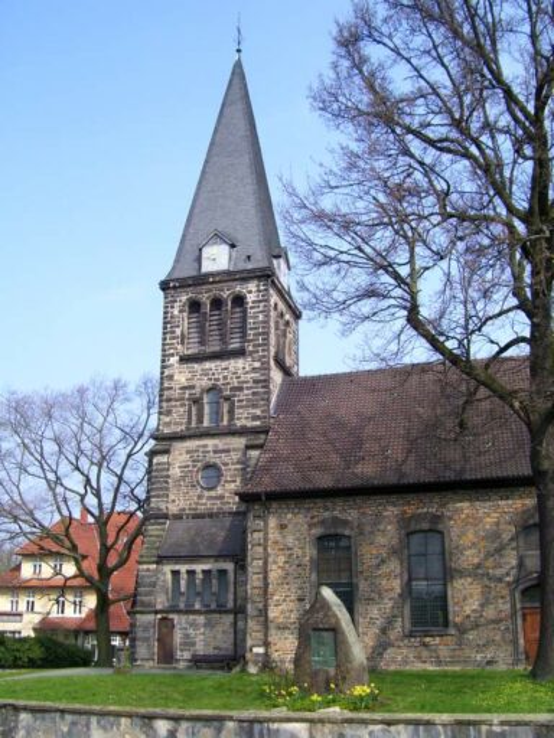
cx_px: 277
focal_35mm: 37
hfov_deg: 38.7
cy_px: 369
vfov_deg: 50.1
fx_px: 790
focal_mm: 6
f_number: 4.8
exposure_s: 1/350
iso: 80
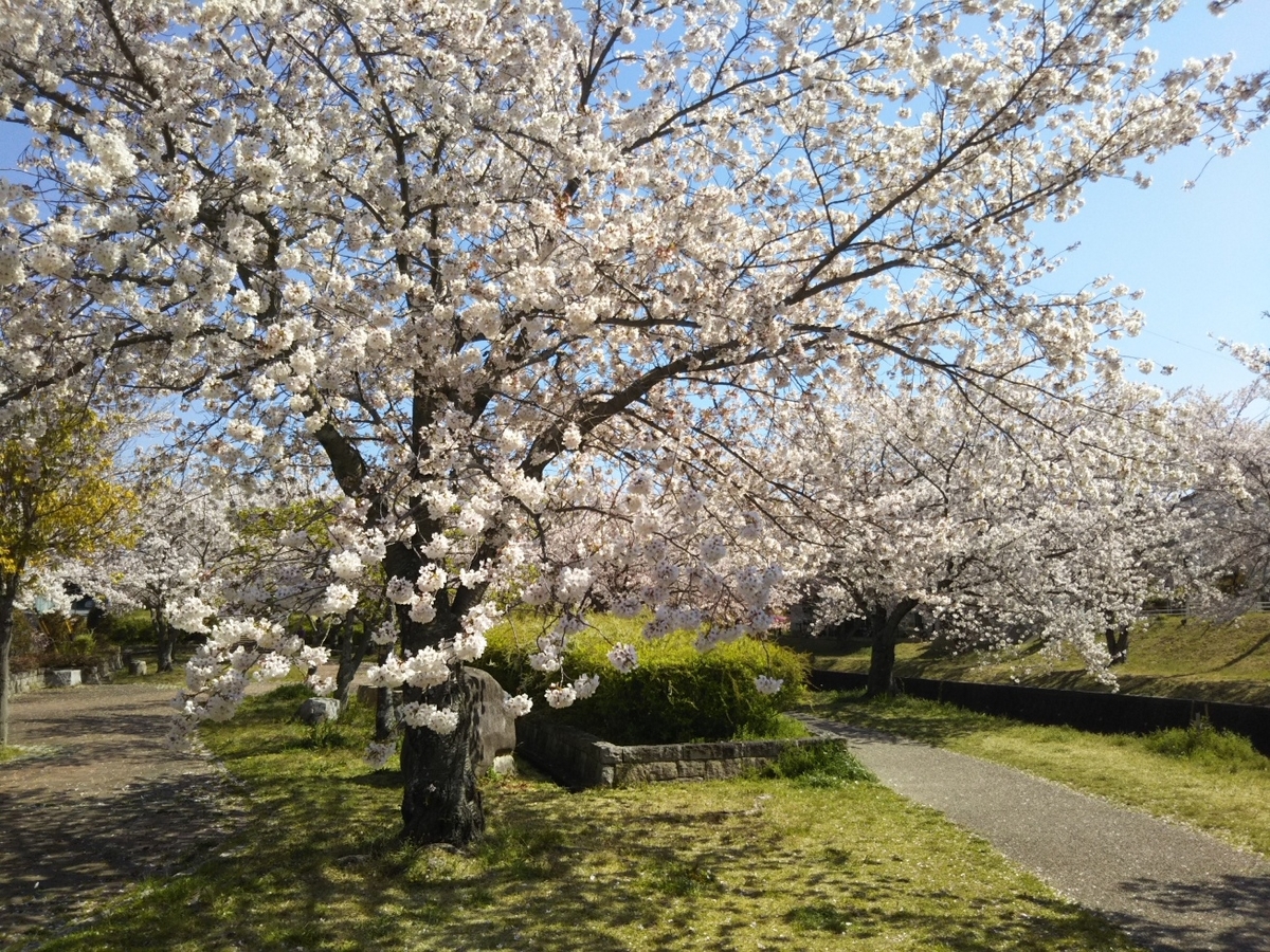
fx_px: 1101
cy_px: 476
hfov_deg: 60.0
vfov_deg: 46.8
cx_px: 635
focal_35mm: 30
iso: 25
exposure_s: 1/961
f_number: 2.2
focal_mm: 4
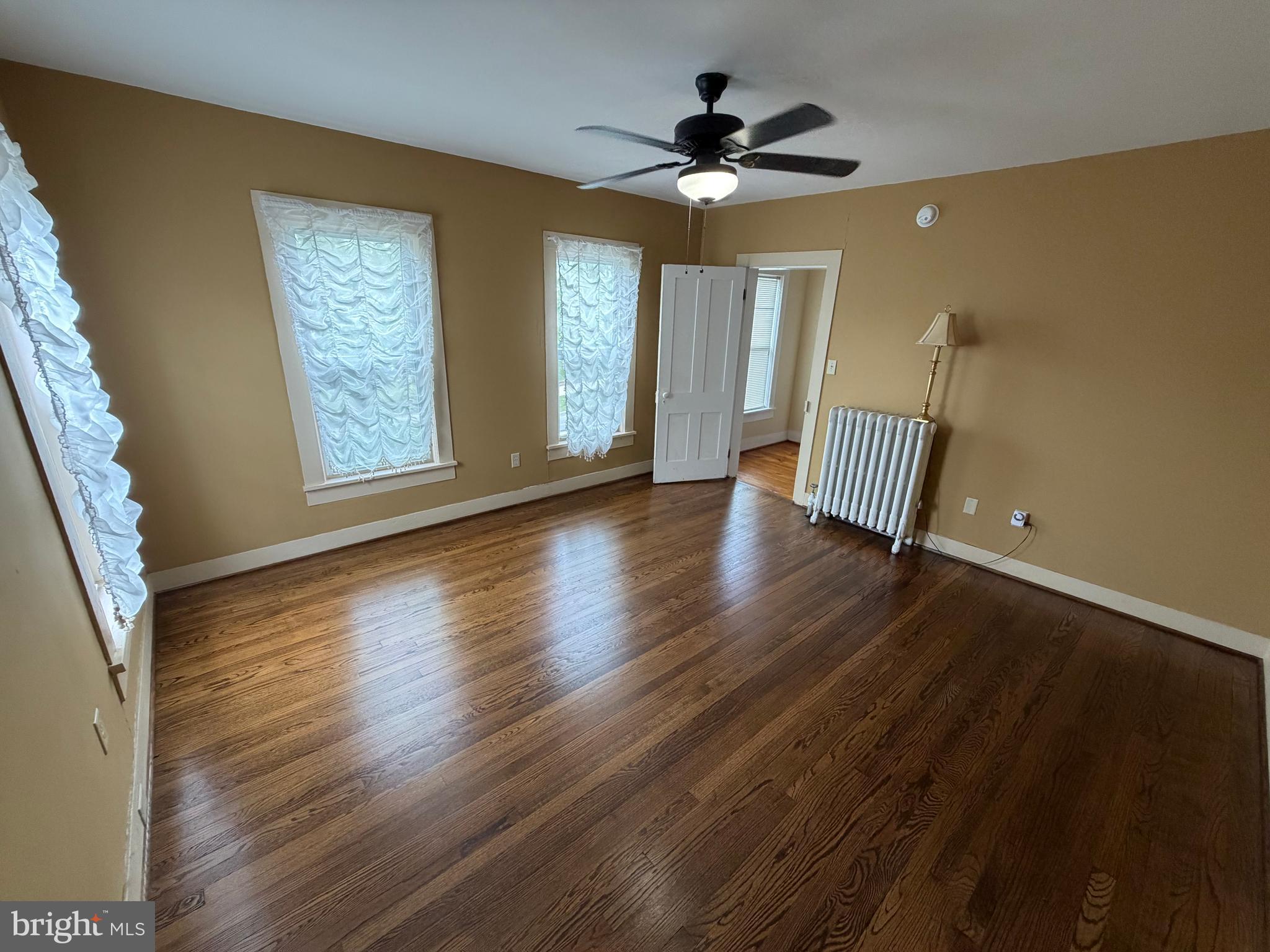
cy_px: 476
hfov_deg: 102.1
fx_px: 514
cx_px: 635
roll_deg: -1.7
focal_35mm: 14
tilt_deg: -17.2
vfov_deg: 85.7
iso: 320
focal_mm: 2.22
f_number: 2.2
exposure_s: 1/105
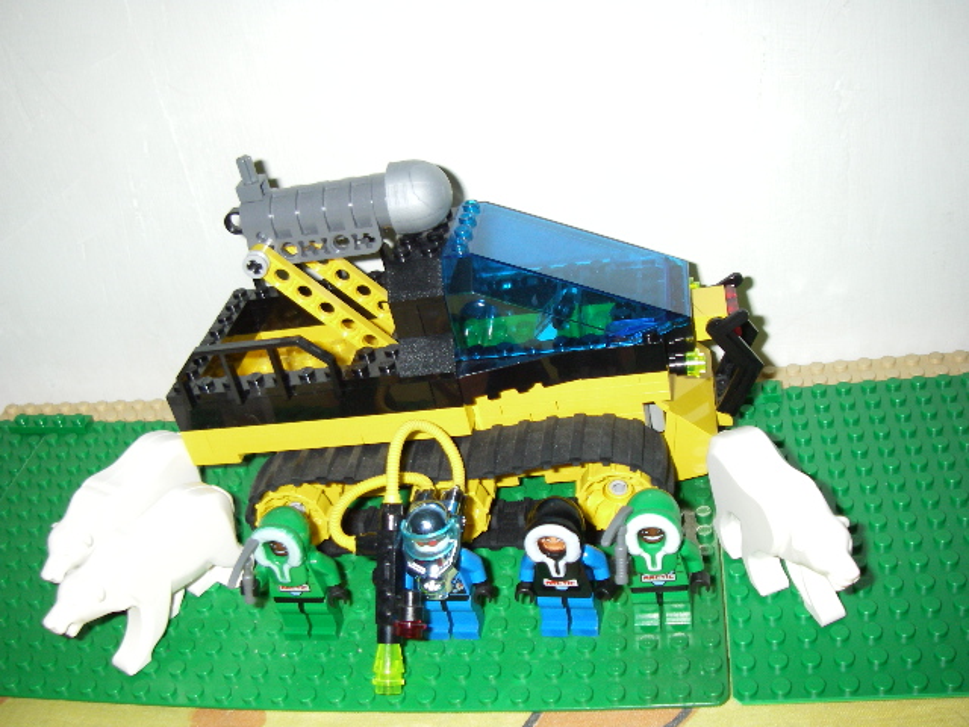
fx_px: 1064
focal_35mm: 38
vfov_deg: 37.7
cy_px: 364
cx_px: 484
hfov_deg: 49.0
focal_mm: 6.3
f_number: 3.3
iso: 160
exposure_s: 1/40
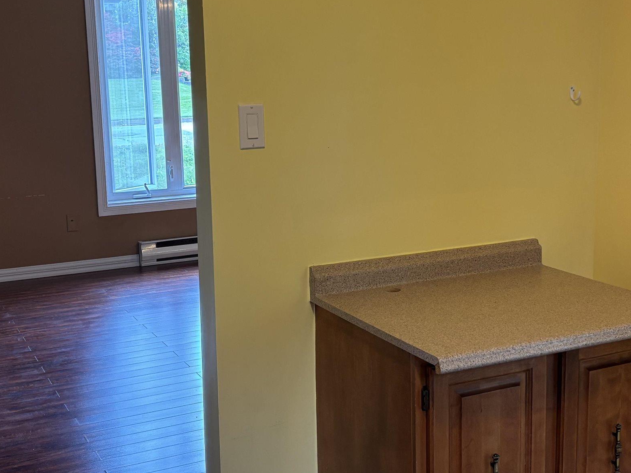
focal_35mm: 51
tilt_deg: -9.7
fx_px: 930
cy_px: 207
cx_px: 321
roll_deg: +1.3
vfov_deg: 28.5
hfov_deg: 37.5
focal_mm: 5.96
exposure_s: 1/60
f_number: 1.6
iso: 160
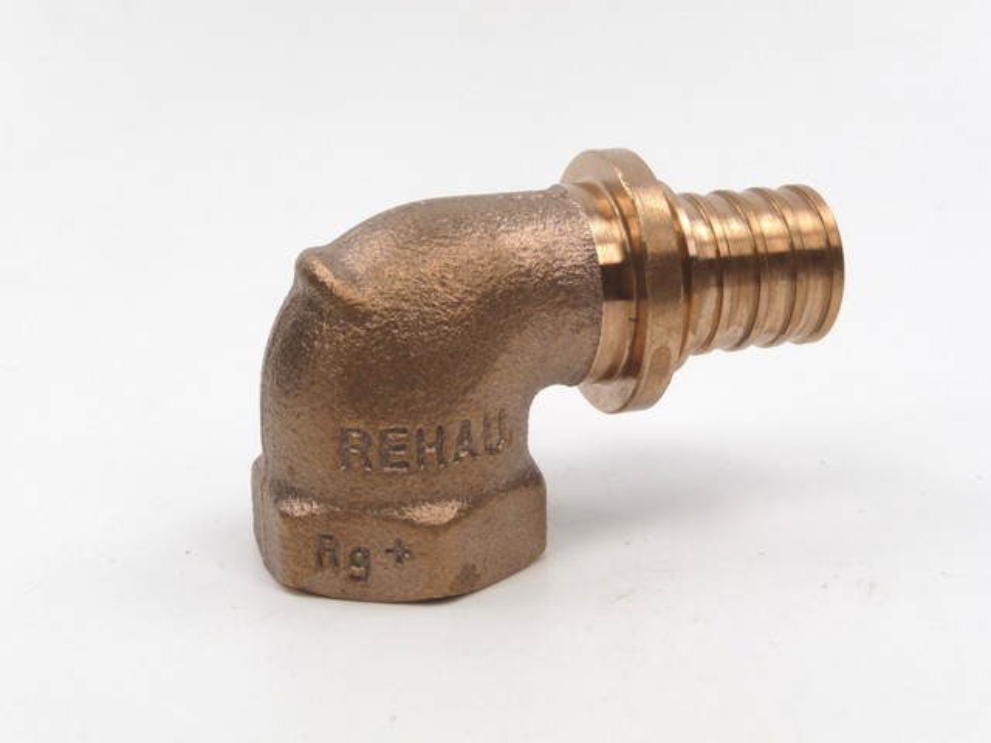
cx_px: 496
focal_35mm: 55
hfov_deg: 34.9
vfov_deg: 26.6
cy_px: 372
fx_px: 1575
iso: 100
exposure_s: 1/640
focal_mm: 9.3
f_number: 4.3
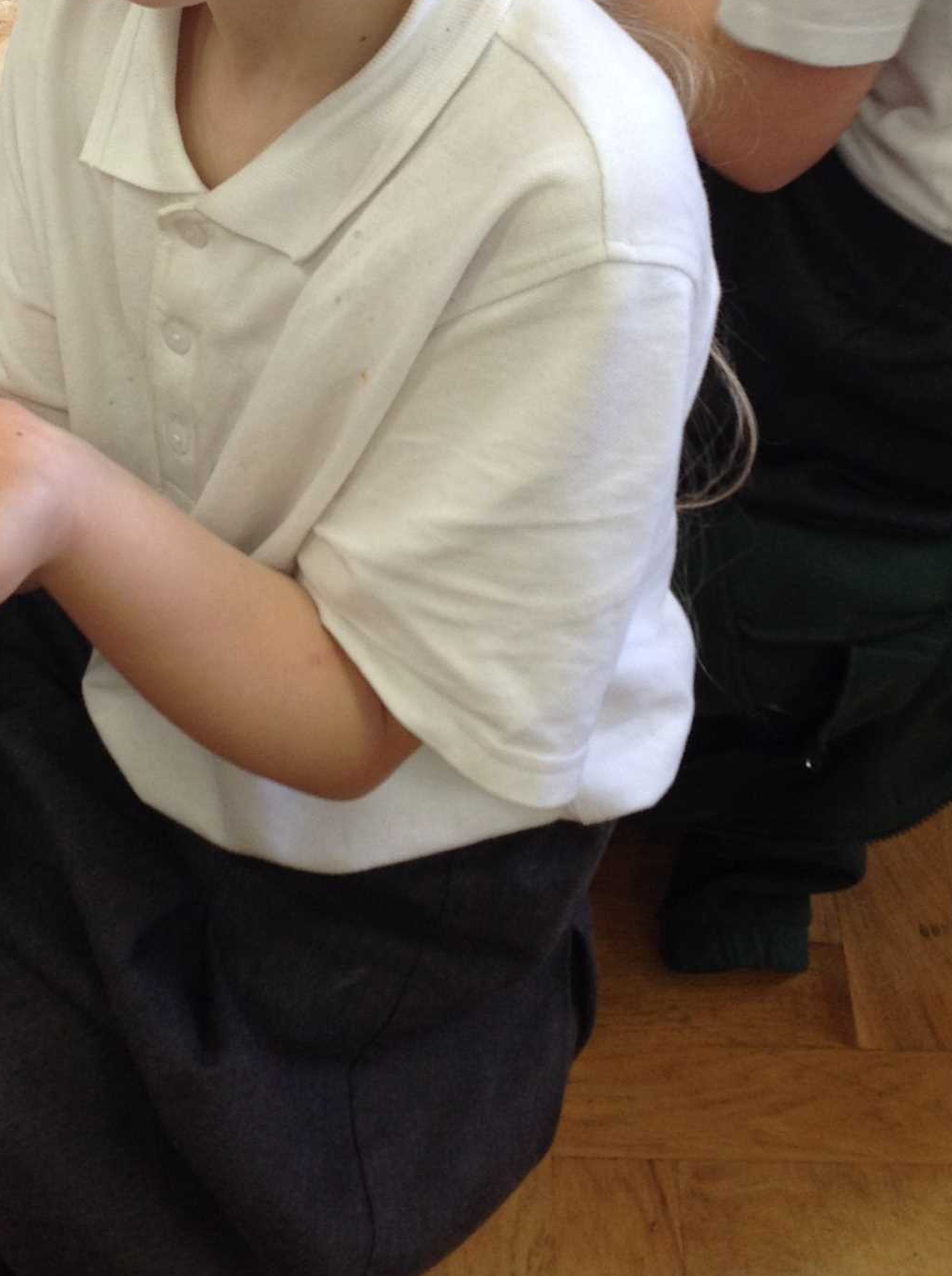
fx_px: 2427
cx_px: 308
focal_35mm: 66
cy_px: 228
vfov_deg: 28.7
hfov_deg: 22.1
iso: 50
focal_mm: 4.28
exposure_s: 1/30
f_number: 2.4
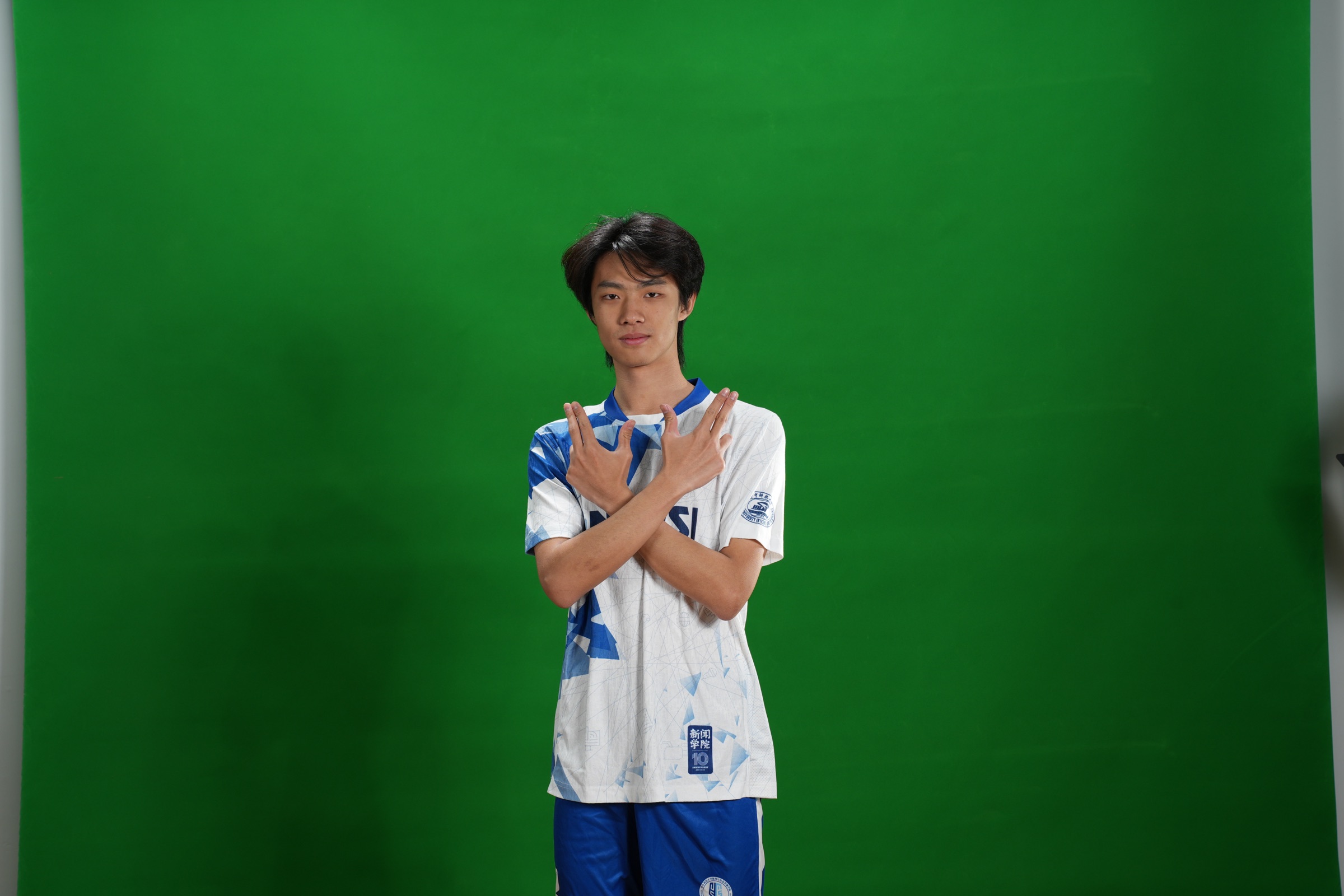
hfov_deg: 34.5
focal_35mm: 58
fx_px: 2165
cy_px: 448
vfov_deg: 23.4
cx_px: 672
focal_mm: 58
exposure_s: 1/25
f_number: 7.1
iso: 160
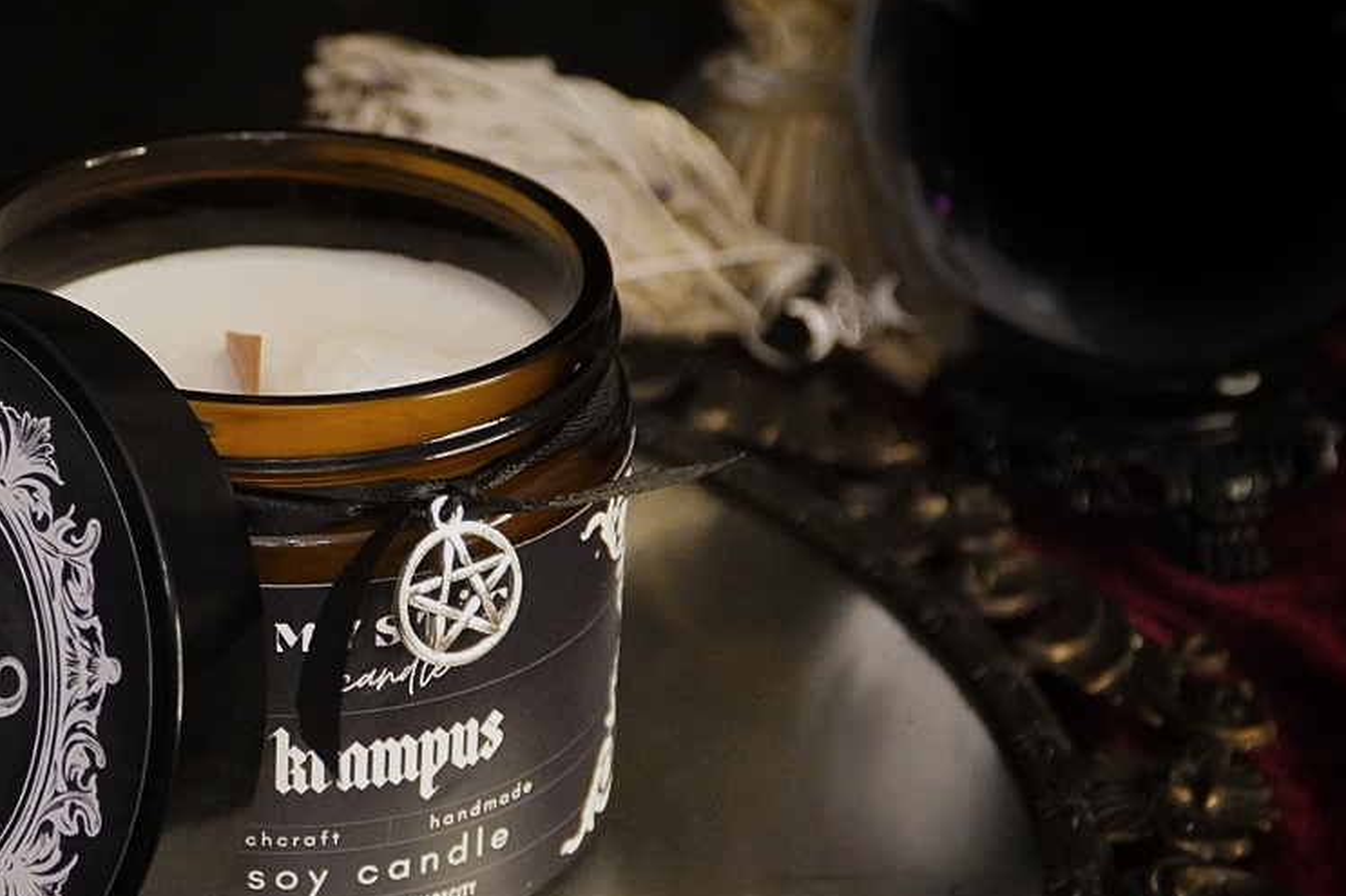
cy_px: 441
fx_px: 3140
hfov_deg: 23.6
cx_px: 172
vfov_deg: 16.3
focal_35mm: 84
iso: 5000
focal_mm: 26
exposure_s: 1/60
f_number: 4
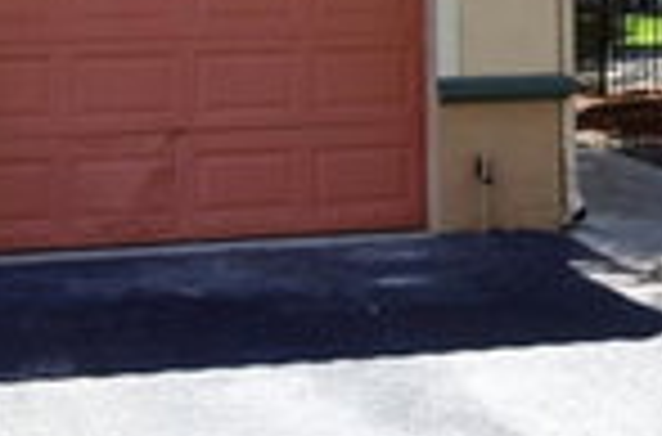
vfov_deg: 12.3
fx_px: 1980
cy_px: -106
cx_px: 698
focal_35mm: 108
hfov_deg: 18.4
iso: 200
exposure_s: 1/200
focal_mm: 22
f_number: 7.1
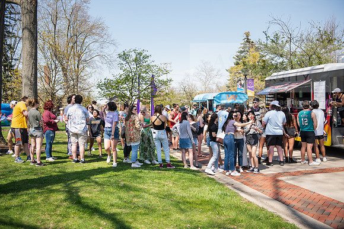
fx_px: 363
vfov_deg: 35.1
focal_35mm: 38
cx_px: 172
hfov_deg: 50.7
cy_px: 114
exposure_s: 1/500
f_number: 3.5
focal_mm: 38
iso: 125
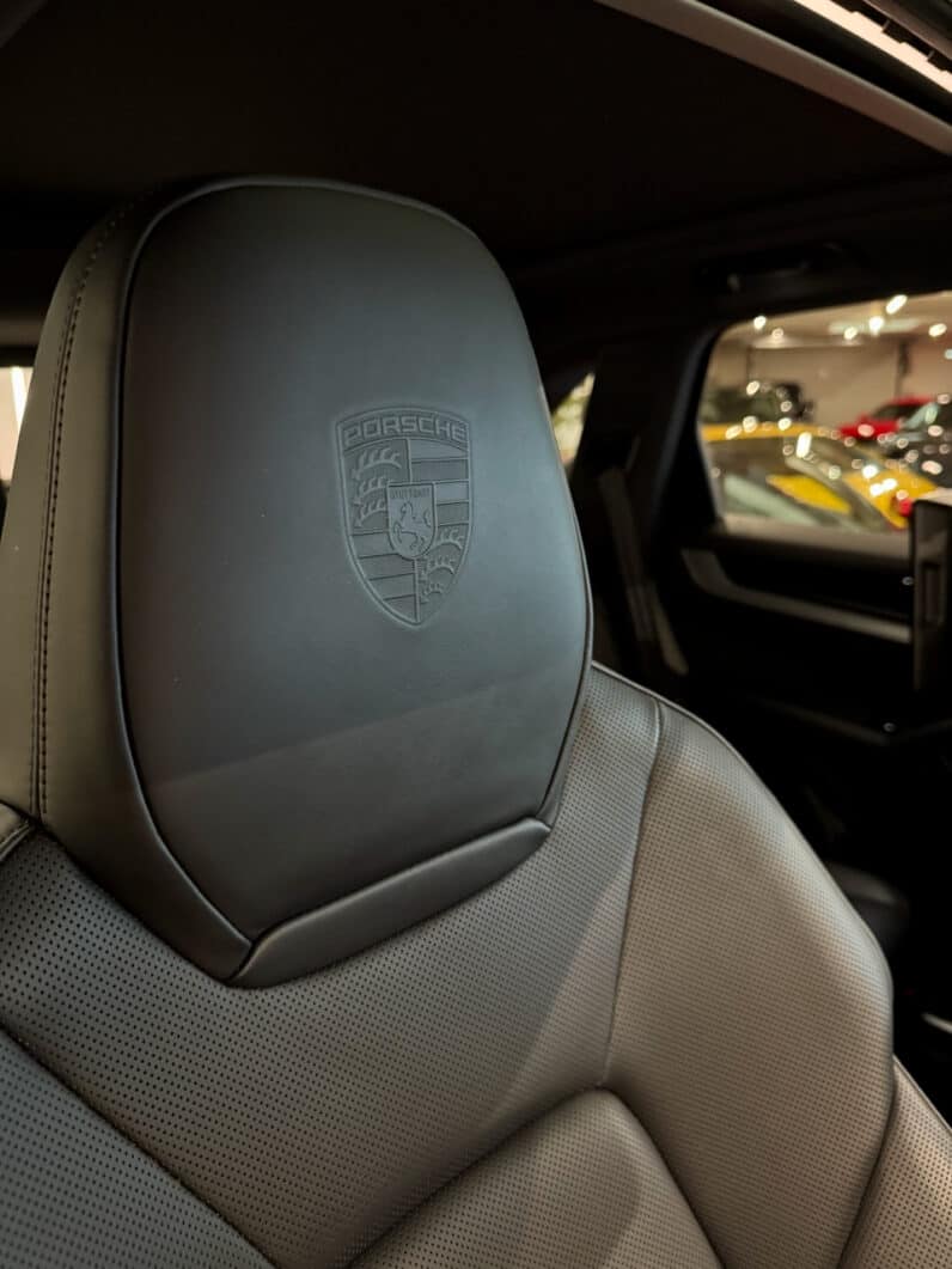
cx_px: 476
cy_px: 634
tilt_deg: -13.7
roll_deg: +0.5
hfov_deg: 56.8
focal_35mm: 24
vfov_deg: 71.6
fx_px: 880
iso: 1250
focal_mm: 6.76
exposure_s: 1/30
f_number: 1.78
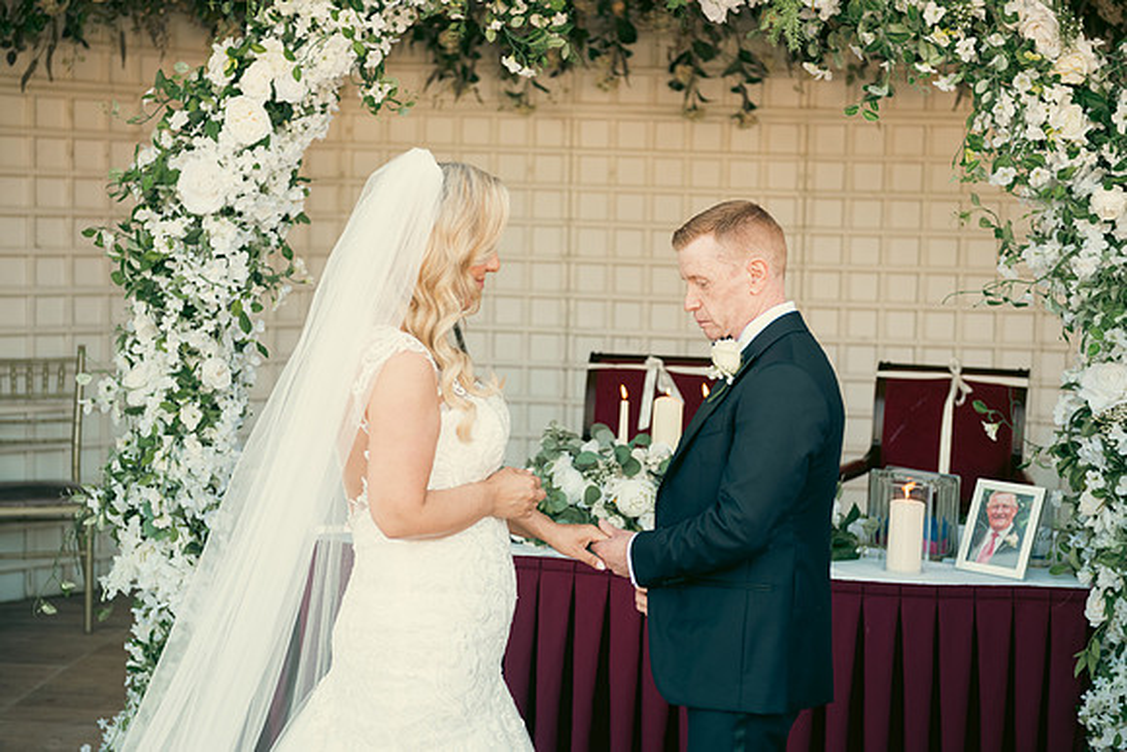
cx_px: 564
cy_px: 376
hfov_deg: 32.4
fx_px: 1941
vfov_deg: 21.9
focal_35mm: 62
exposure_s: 1/250
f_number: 3.5
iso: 320
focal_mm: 62
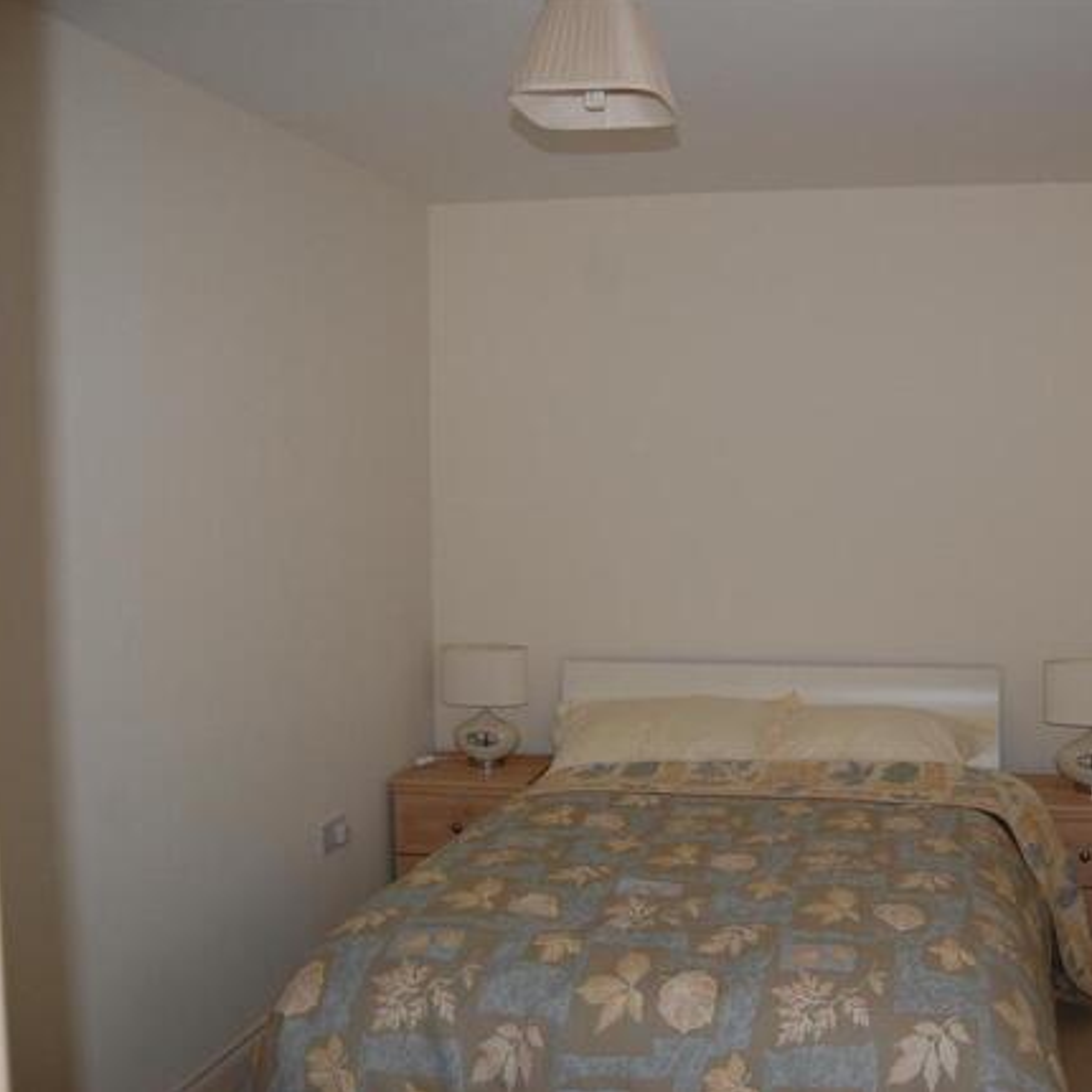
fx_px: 1249
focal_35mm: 35
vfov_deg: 47.2
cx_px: 772
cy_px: 543
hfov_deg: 46.1
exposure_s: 1/60
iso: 400
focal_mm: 18
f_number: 3.5
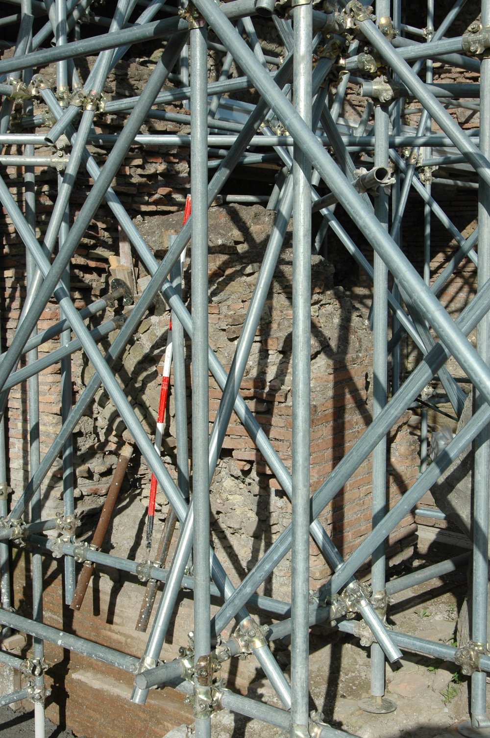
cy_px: 369
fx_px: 1044
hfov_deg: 26.4
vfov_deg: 38.9
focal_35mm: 51
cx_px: 245
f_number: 10
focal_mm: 34
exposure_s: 1/400
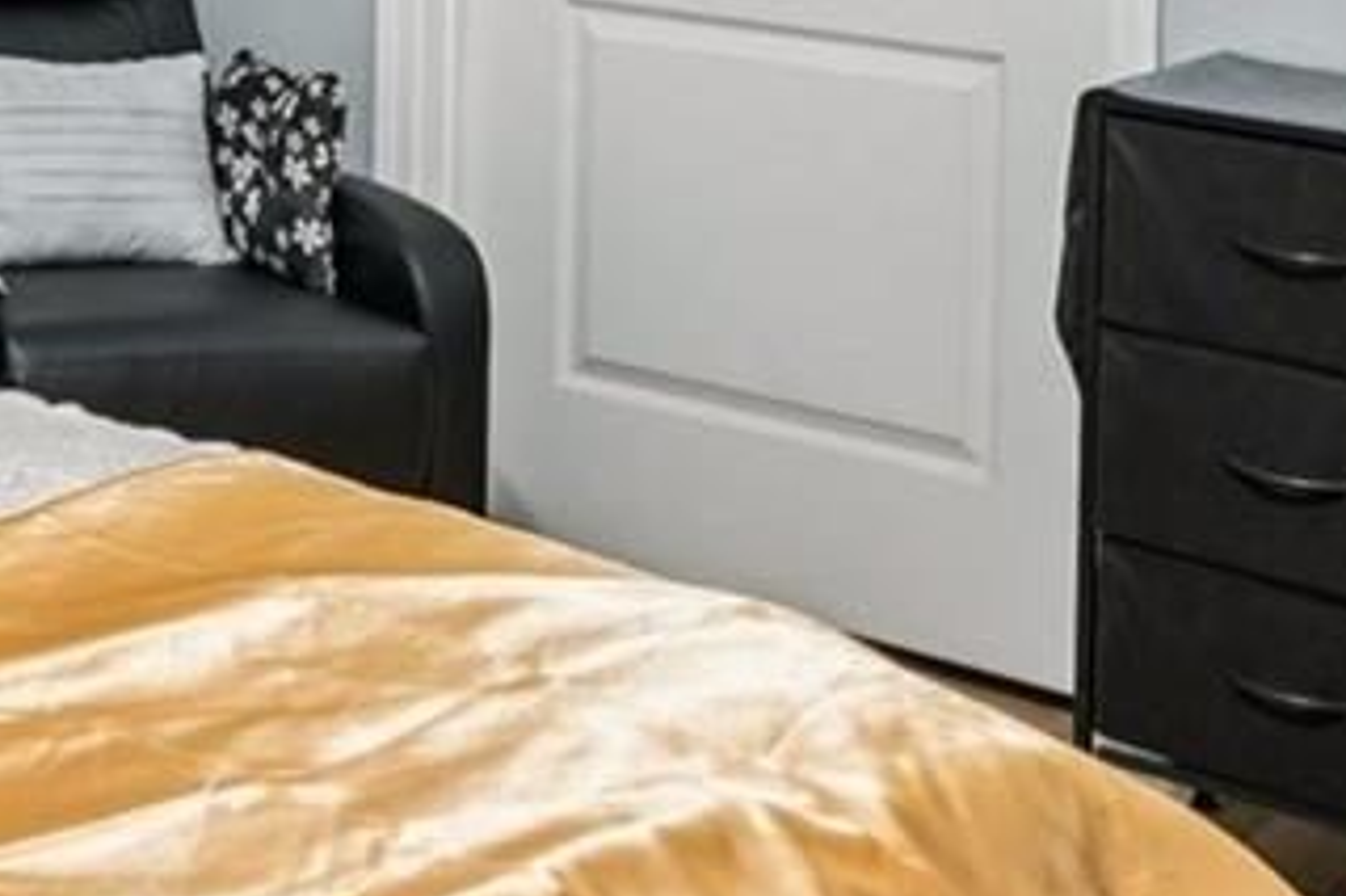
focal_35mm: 80
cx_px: -543
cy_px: -387
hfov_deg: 22.0
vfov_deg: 15.9
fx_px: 2989
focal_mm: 16
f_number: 8
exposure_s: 1/2
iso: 400
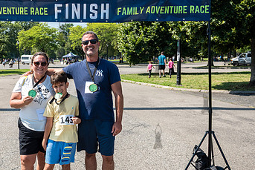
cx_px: 62
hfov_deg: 39.2
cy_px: 100
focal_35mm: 49
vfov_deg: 27.5
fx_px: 347
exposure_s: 1/1600
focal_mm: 29
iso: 400
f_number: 4.5
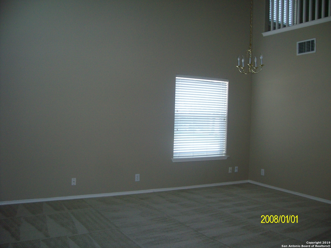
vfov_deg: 40.7
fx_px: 335
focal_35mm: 35
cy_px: 124
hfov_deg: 52.6
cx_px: 166
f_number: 2.8
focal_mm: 5.8
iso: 107
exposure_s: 1/40
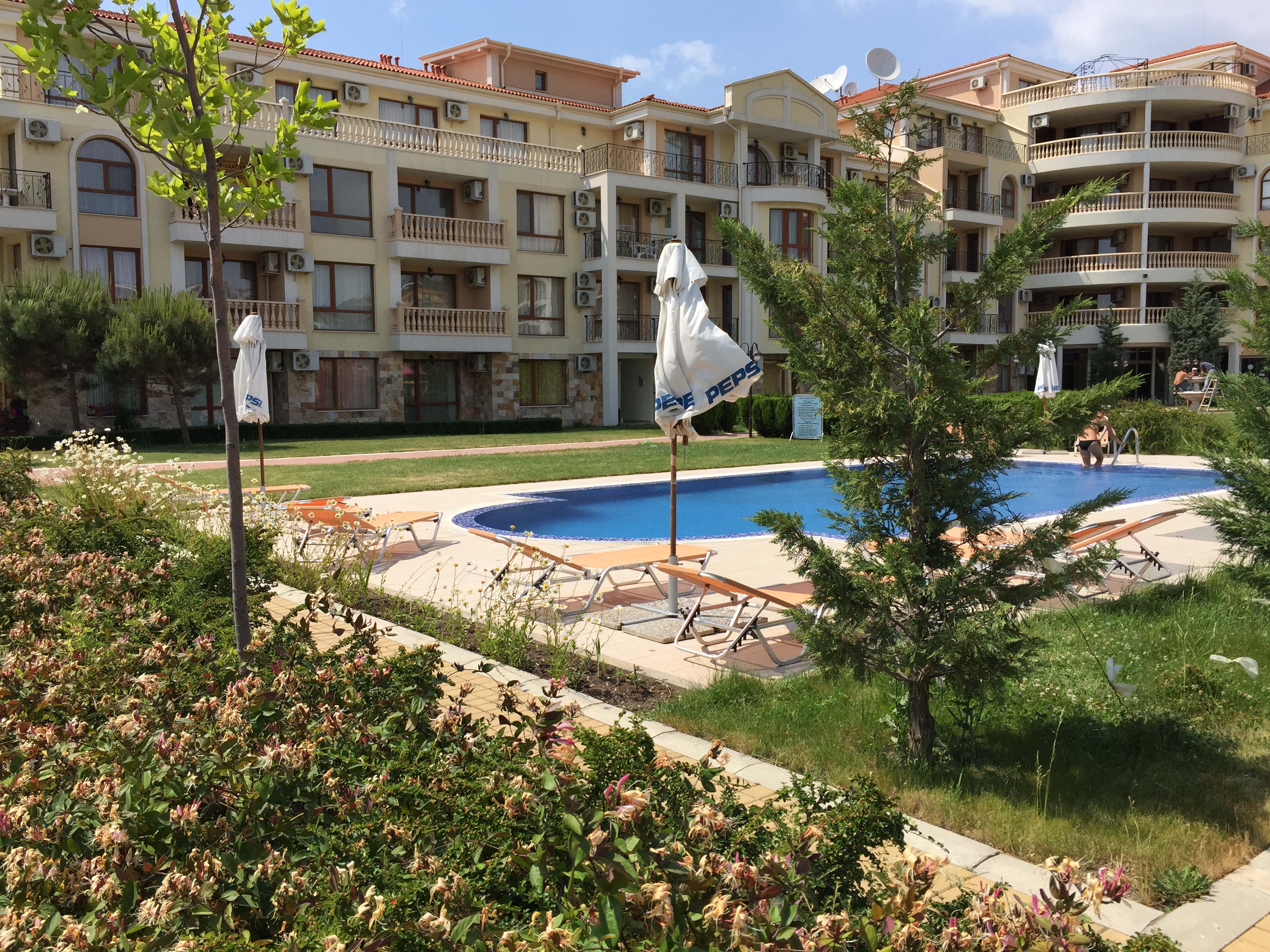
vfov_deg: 48.2
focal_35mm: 29
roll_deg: +0.4
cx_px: 635
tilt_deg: -6.7
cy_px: 476
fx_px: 1064
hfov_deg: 61.7
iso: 32
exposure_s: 1/2475
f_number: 2.2
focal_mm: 4.15
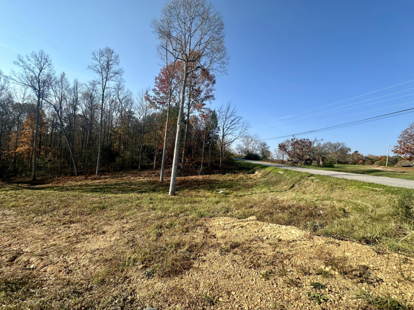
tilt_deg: +0.9
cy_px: 155
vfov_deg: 85.7
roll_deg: -4.5
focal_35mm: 14
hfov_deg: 102.1
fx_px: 167
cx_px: 207
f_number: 2.2
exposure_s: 1/1072
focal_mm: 2.22
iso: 50
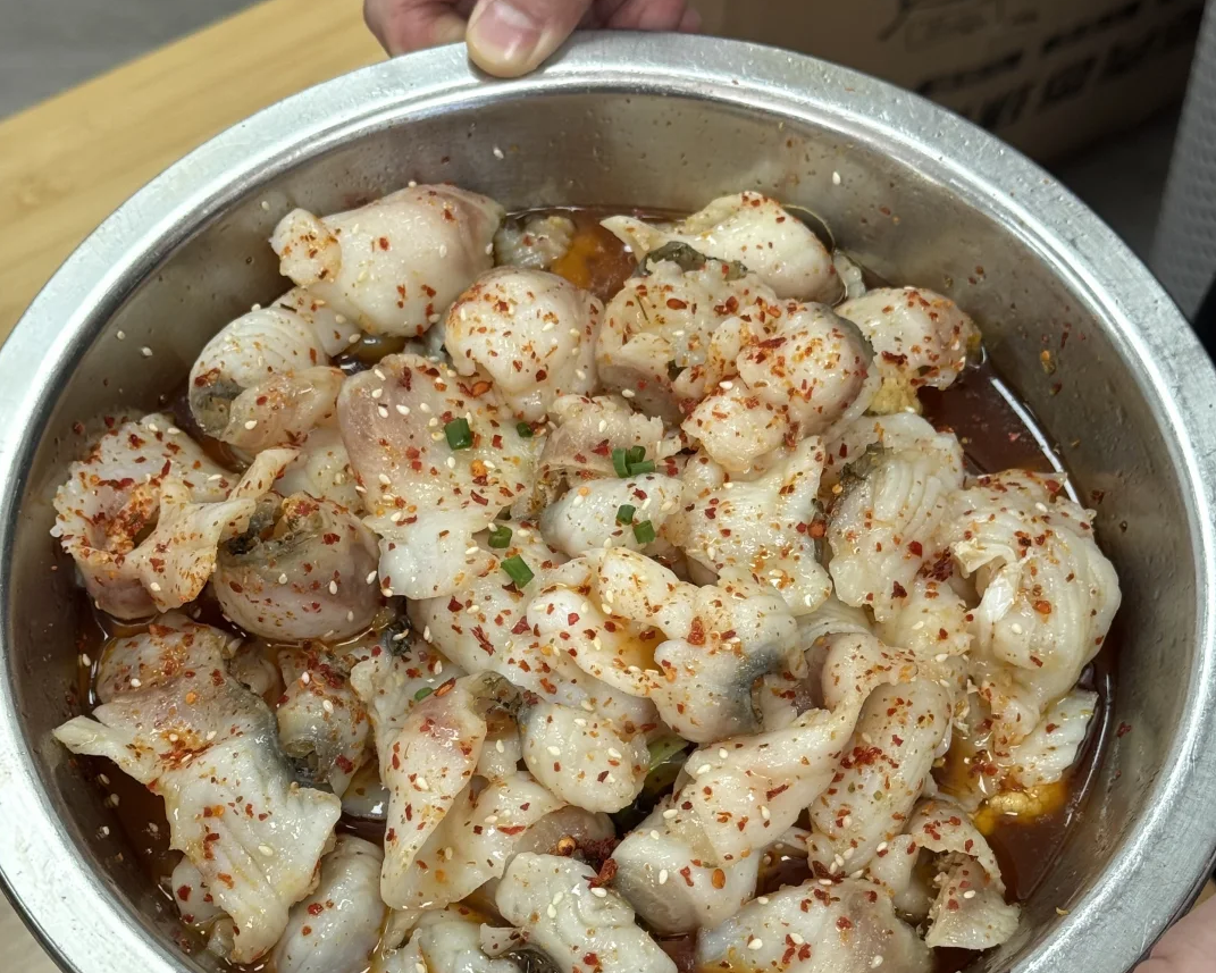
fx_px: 2268
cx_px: 609
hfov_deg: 30.0
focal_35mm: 63
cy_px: 596
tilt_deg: -57.7
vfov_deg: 24.2
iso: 80
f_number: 1.78
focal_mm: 6.76
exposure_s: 1/100
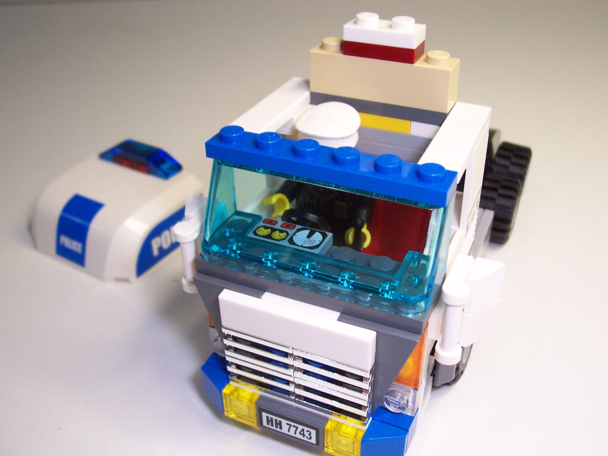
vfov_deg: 38.7
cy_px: 228
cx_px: 304
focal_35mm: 37
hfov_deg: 50.1
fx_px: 650
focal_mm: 5.6
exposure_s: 1/60
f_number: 2.8
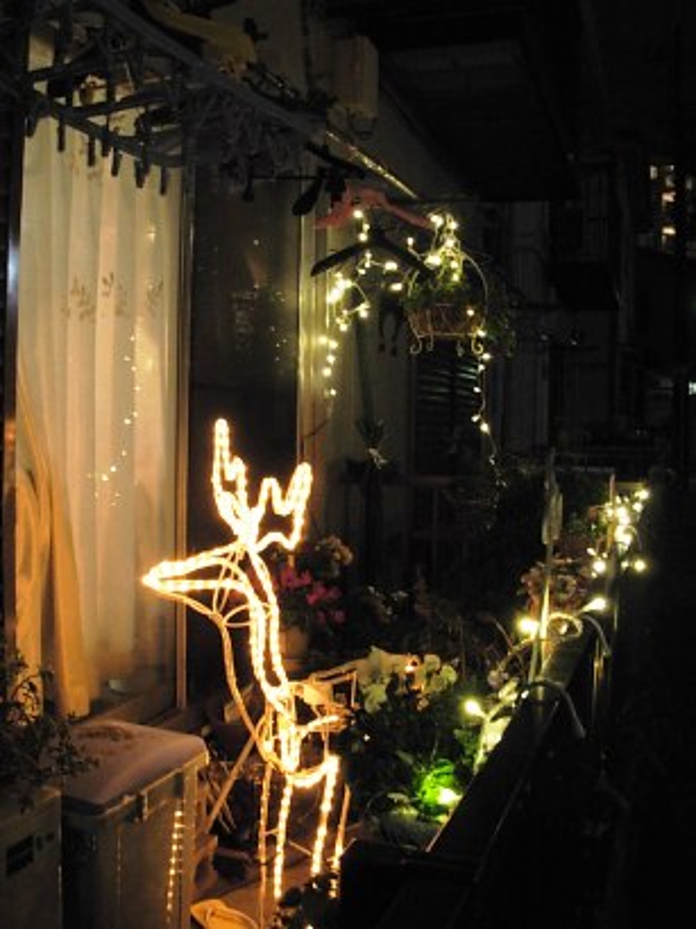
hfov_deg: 37.7
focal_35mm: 38
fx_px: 1020
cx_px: 348
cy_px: 464
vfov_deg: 49.0
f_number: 4.9
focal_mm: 6.3
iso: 400
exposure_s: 1/4
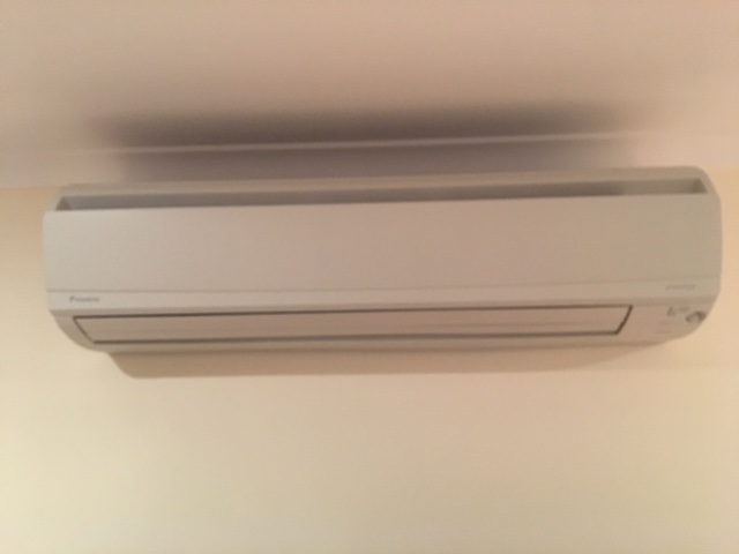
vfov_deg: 48.2
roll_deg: +0.6
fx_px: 619
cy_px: 277
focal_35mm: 29
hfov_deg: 61.7
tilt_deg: +11.6
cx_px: 370
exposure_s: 1/17
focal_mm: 4.15
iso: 320
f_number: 2.2
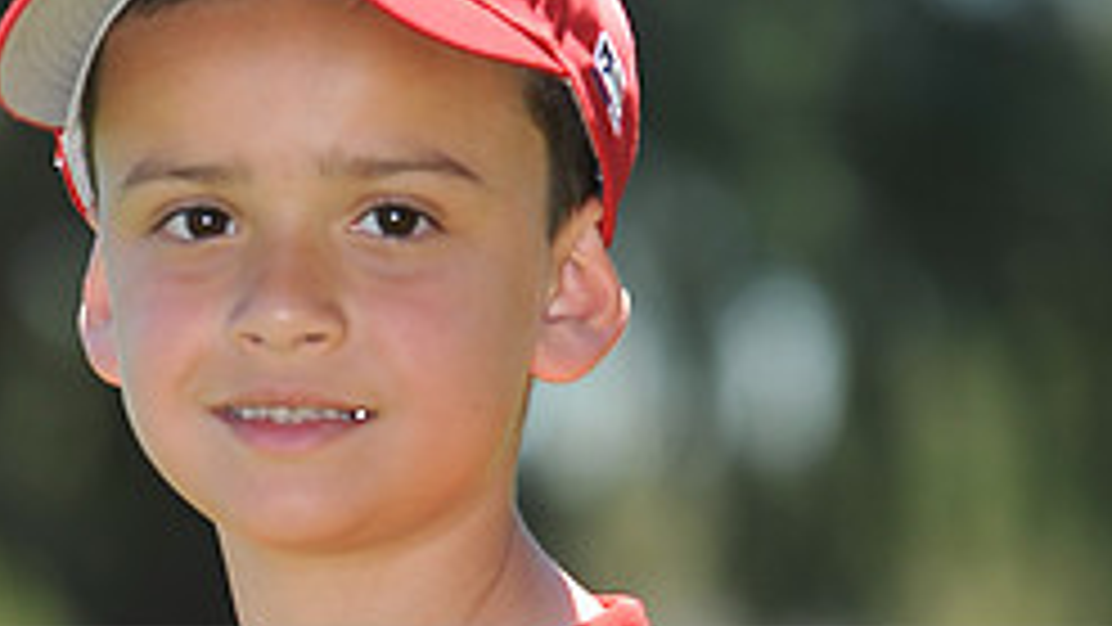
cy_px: 689
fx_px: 14479
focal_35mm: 491
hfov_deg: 4.4
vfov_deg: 2.5
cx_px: 275
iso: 200
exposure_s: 1/400
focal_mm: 200
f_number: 5.6
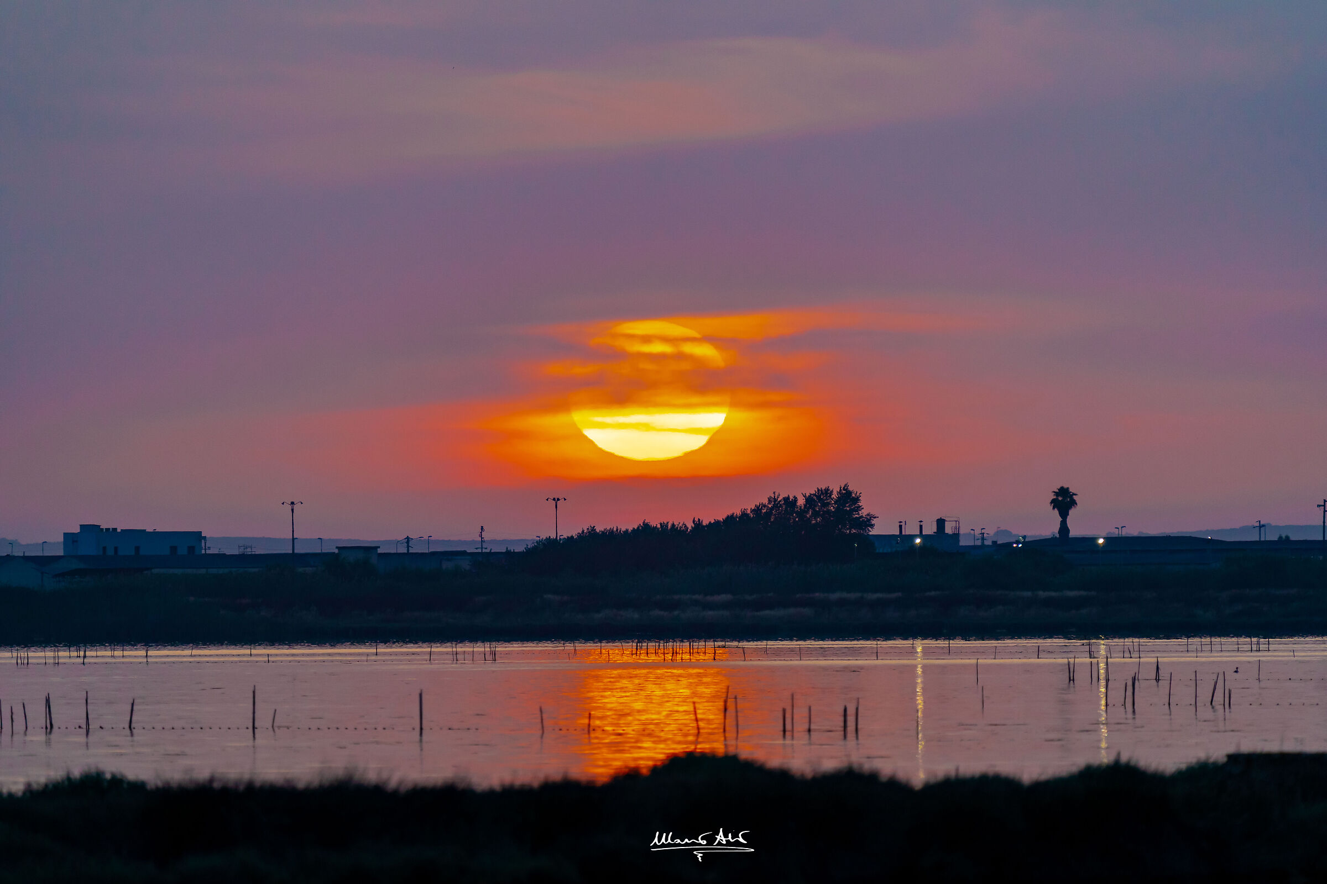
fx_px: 17323
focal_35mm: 470
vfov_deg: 2.9
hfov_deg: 4.4
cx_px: 664
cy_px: 442
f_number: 6.3
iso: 1000
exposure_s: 1/1000
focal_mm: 470
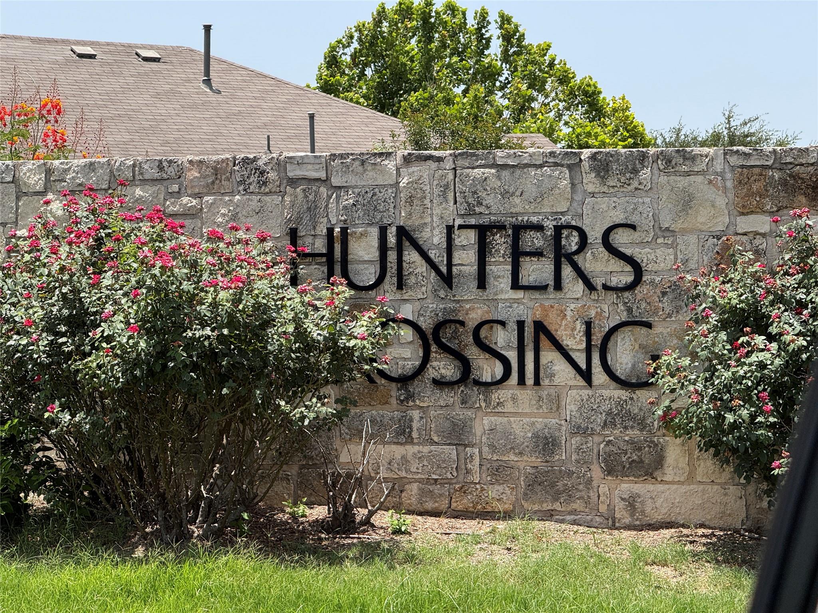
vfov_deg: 12.3
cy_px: 306
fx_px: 2836
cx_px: 409
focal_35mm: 120
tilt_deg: +1.0
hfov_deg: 16.4
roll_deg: -0.7
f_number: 2.8
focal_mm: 15.66
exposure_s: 1/1271
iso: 50
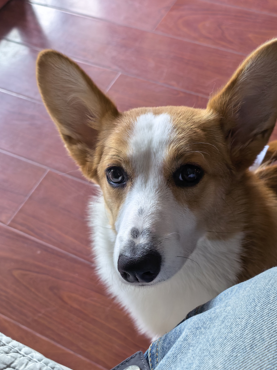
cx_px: 202
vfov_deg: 39.7
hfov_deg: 29.9
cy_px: 180
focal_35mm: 48
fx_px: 512
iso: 125
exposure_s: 1/100
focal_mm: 6.98
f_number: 2
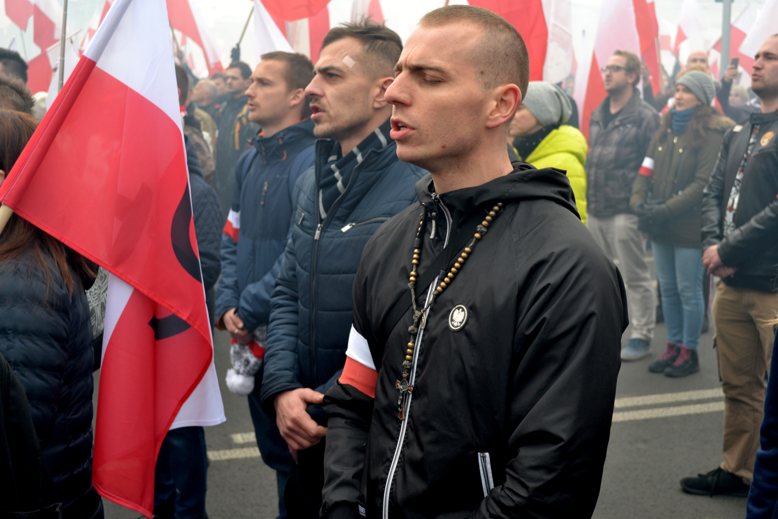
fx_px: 1037
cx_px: 389
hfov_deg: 41.1
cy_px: 260
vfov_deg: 28.1
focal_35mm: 48
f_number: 5.6
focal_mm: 32
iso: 180
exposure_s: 1/60
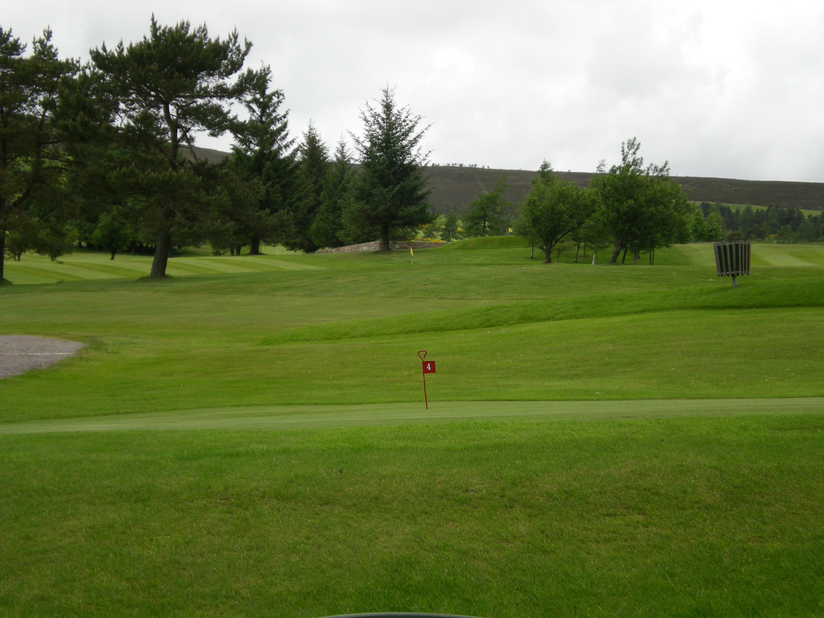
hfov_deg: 26.3
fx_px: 1761
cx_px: 412
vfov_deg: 19.9
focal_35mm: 74
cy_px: 309
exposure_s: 1/203
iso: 50
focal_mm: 12.3
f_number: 4.6
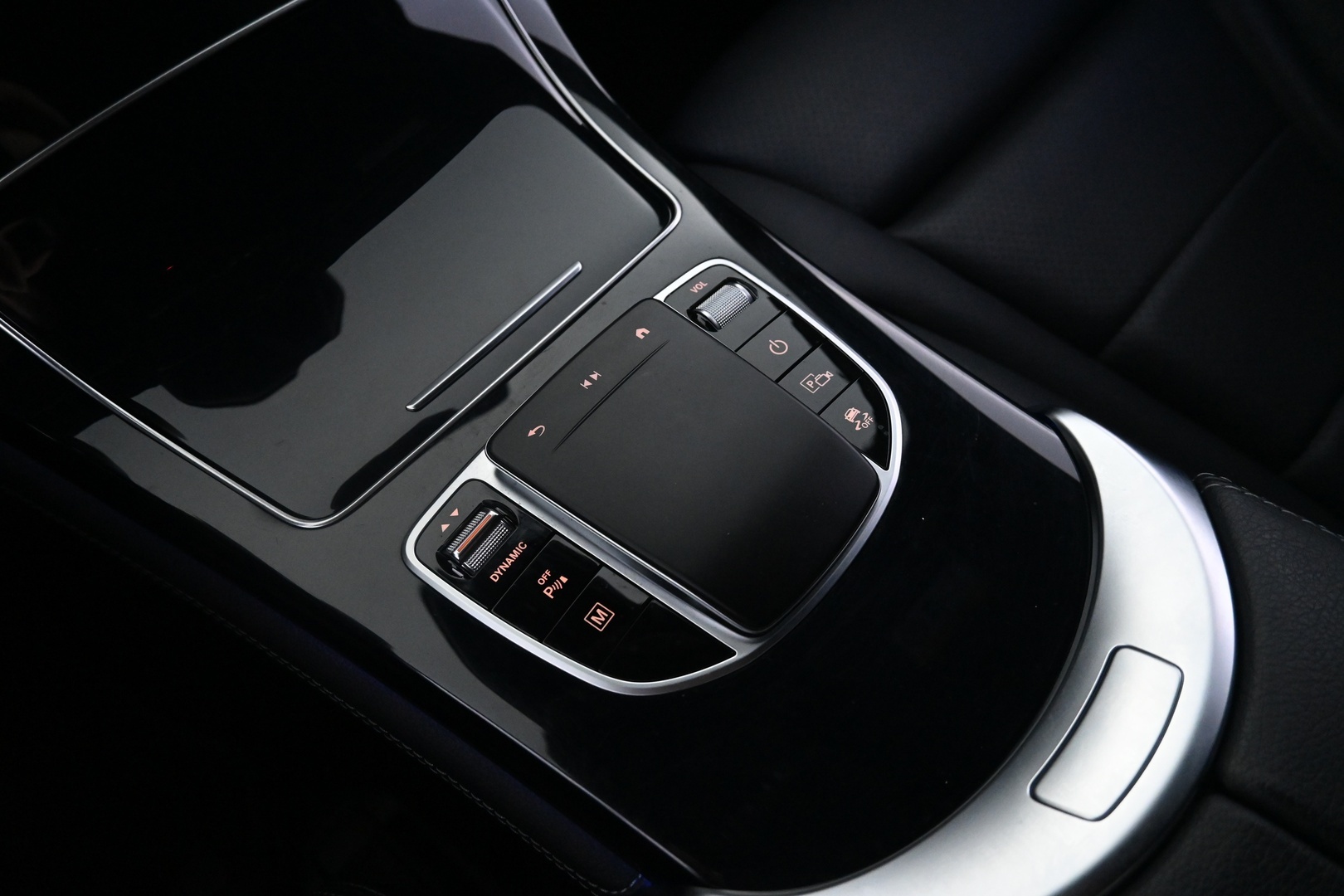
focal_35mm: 24
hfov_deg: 73.7
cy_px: 448
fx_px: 896
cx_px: 672
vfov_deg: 53.1
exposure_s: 1/80
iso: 4000
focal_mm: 16
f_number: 4.5
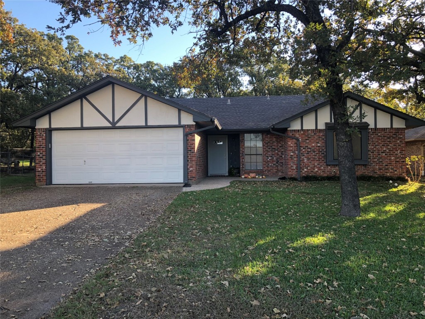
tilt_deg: +0.2
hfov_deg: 63.4
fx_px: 344
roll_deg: -0.7
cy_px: 160
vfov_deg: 49.7
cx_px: 212
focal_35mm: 28
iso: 20
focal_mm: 3.99
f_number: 1.8
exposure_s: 1/132
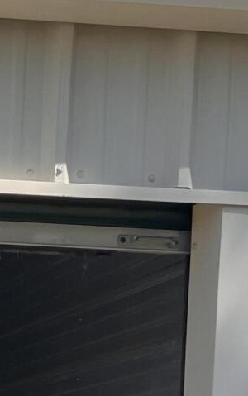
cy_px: 519
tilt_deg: +0.3
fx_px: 1242
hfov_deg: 10.1
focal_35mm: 115
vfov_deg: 17.0
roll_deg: -3.3
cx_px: -322
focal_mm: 5.7
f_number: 1.5
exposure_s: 1/1838
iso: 50
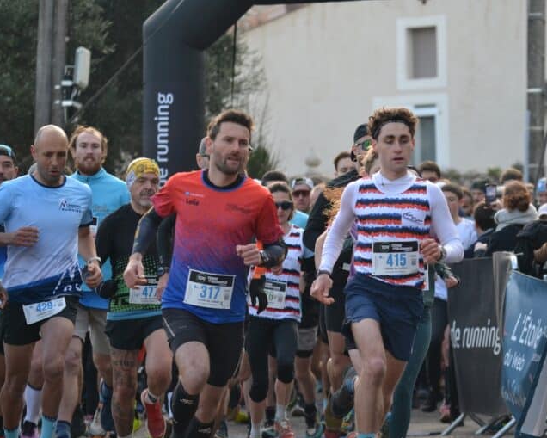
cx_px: 327
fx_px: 4129
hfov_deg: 7.6
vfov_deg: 6.1
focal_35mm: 255
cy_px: 219
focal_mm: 150
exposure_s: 1/500
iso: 720
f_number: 5
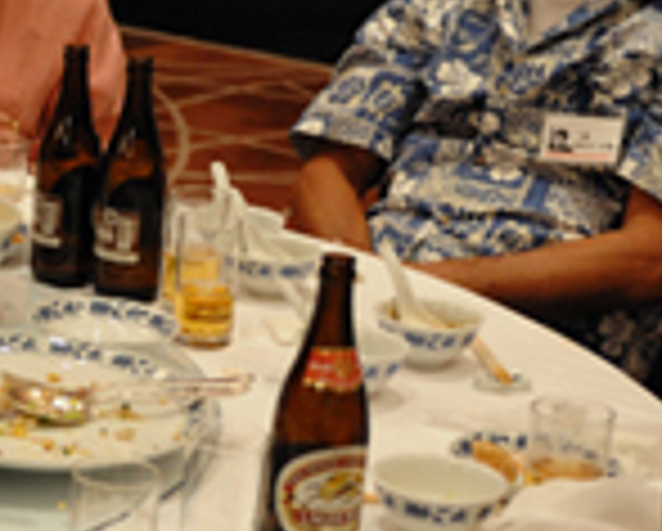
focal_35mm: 114
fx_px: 2237
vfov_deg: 13.5
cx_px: -225
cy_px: 292
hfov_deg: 15.9
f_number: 2.8
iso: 1600
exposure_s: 1/125
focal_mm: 28
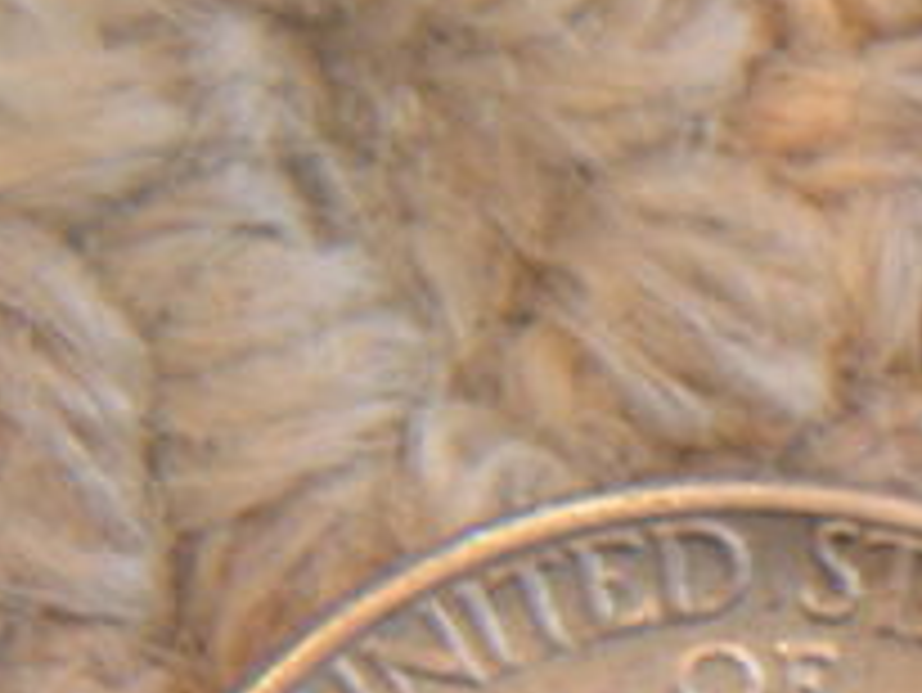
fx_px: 6316
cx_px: 625
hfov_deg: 8.3
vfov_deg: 6.2
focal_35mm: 237
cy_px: 918
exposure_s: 1/9.8
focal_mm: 14.2
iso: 400
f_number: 4.8
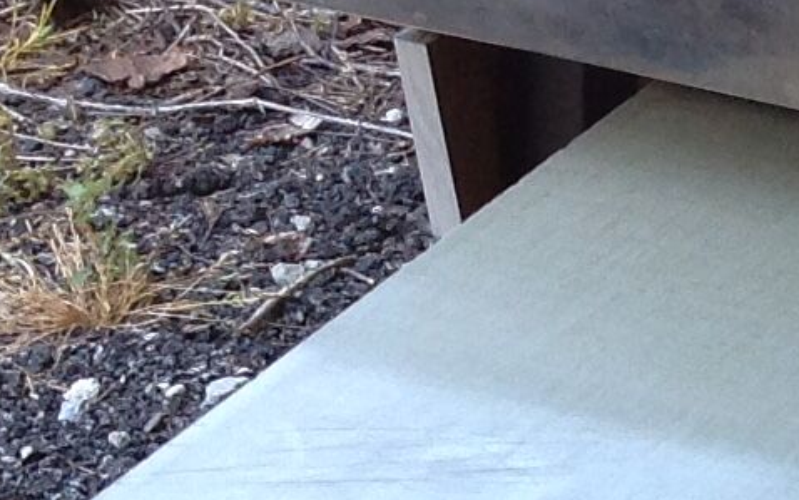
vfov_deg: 6.3
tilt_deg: -39.1
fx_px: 4378
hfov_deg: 9.8
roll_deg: +1.2
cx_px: 1483
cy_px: 1135
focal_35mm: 201
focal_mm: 4.28
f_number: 2.4
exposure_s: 1/120
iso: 64
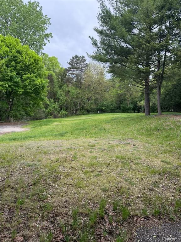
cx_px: 90
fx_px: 167
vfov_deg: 71.6
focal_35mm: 24
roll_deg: -3.6
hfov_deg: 56.8
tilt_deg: -6.5
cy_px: 121
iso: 100
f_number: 1.78
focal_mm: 6.76
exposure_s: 1/702
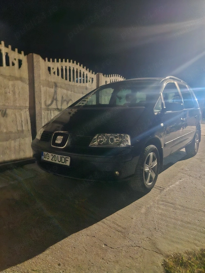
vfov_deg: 73.9
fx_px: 182
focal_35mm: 23
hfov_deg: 58.9
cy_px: 136
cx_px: 102
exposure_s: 1/10
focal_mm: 5.54
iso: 2000
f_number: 1.8
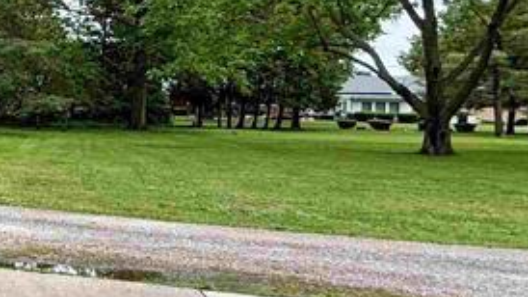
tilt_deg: -1.0
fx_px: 798
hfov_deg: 24.9
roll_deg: -0.7
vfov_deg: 21.0
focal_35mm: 57
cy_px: 118
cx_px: -318
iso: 64
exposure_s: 1/436
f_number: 2.2
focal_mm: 2.22
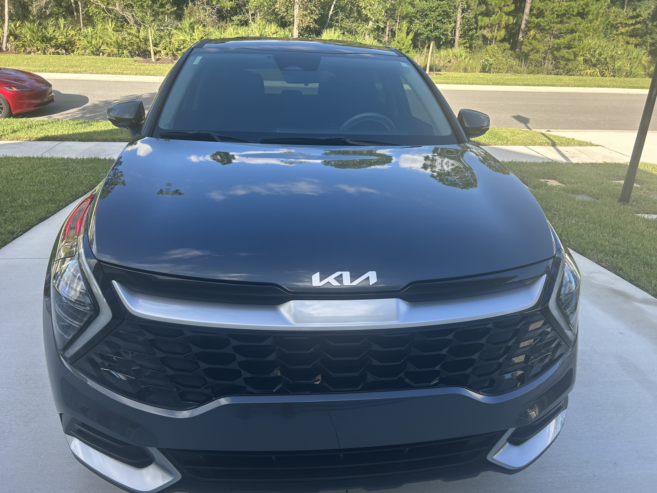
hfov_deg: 67.3
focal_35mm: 26
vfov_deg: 53.1
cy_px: 246
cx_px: 328
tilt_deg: -24.8
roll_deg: -2.4
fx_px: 493
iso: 50
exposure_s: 1/743
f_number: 1.5
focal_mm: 5.7
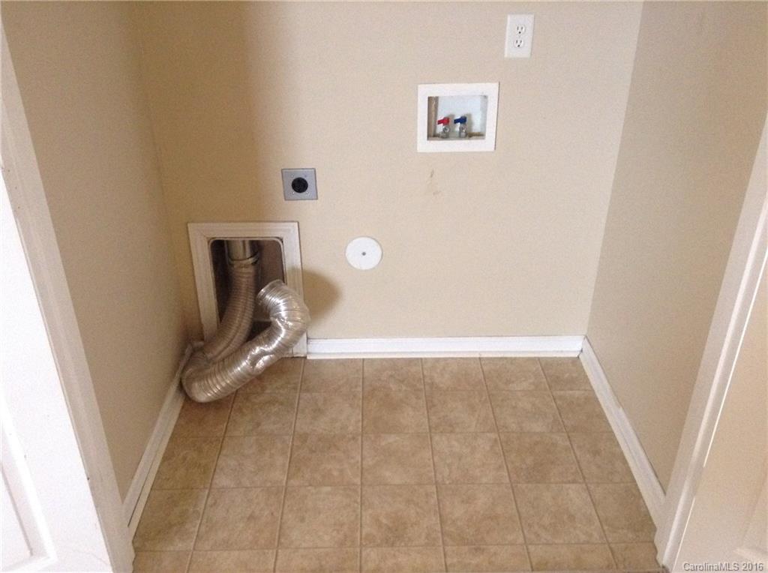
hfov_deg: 55.4
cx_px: 384
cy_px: 286
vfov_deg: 42.8
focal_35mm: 33
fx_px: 731
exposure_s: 1/15
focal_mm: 3.3
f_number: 2.4
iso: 320
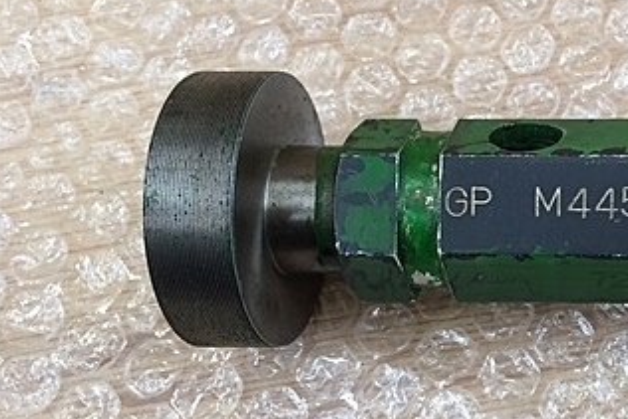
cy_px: 201
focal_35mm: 61
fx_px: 1065
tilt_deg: -66.3
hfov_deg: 30.5
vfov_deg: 22.3
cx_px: 630
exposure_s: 1/30
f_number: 2.2
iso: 50
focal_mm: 4.15
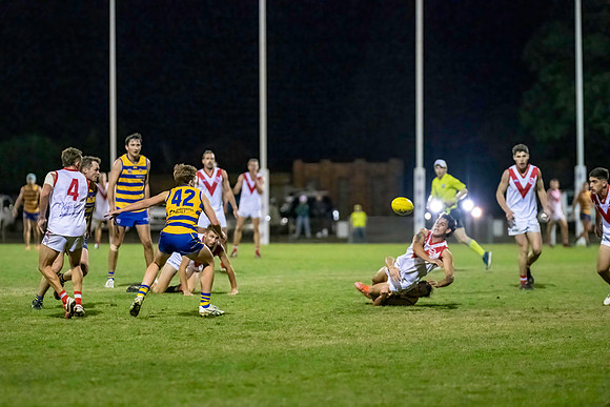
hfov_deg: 9.2
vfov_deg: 6.2
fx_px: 3780
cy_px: 216
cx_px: 286
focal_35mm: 223
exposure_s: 1/1250
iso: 10000
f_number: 2.8
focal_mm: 210
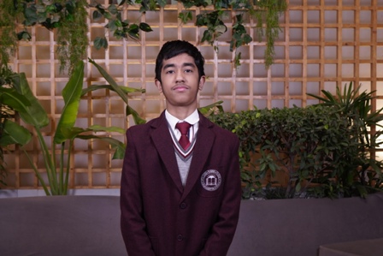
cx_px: 192
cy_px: 128
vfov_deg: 29.3
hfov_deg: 42.7
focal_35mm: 46
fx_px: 490
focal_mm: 31
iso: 500
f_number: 5
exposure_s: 1/125
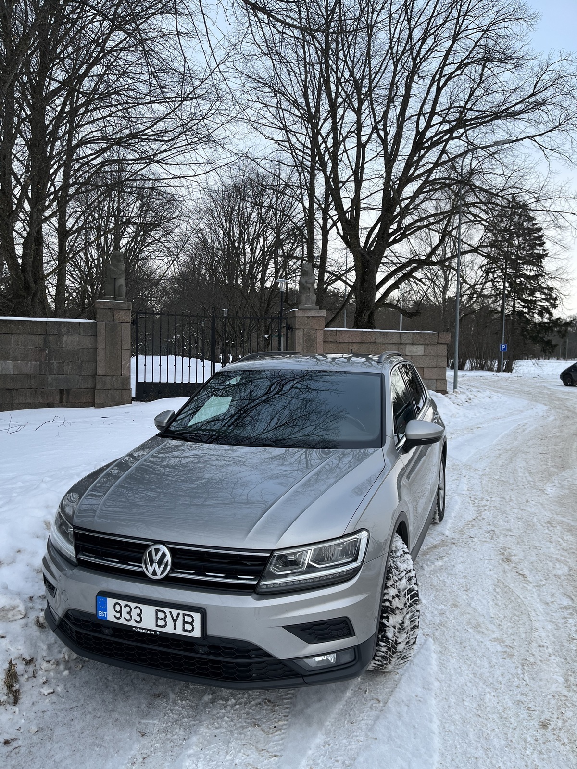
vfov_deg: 67.3
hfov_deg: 53.1
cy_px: 384
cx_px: 288
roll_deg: -2.1
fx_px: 578
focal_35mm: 26
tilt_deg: -2.3
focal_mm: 5.1
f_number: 1.6
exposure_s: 1/362
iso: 50
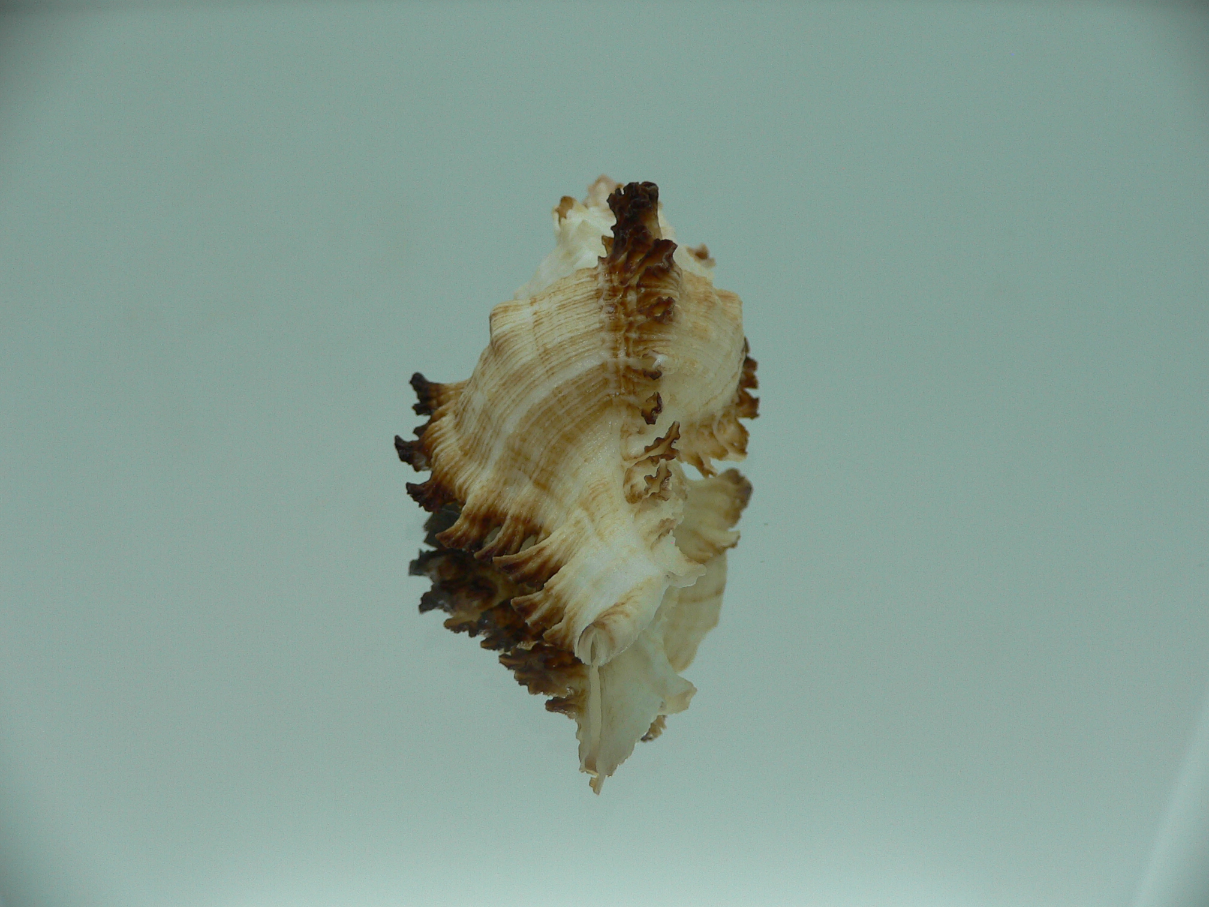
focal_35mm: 35
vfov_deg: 40.7
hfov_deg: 52.6
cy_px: 454
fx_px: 1222
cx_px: 604
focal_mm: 4.6
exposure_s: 1/60
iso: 80
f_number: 2.8
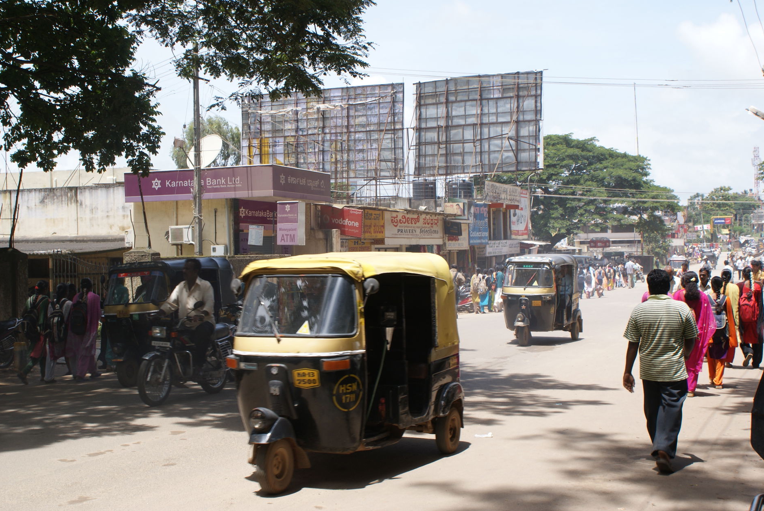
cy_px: 255
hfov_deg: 42.7
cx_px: 380
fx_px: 977
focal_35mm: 46
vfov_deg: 29.3
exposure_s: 1/125
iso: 100
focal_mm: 30
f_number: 9
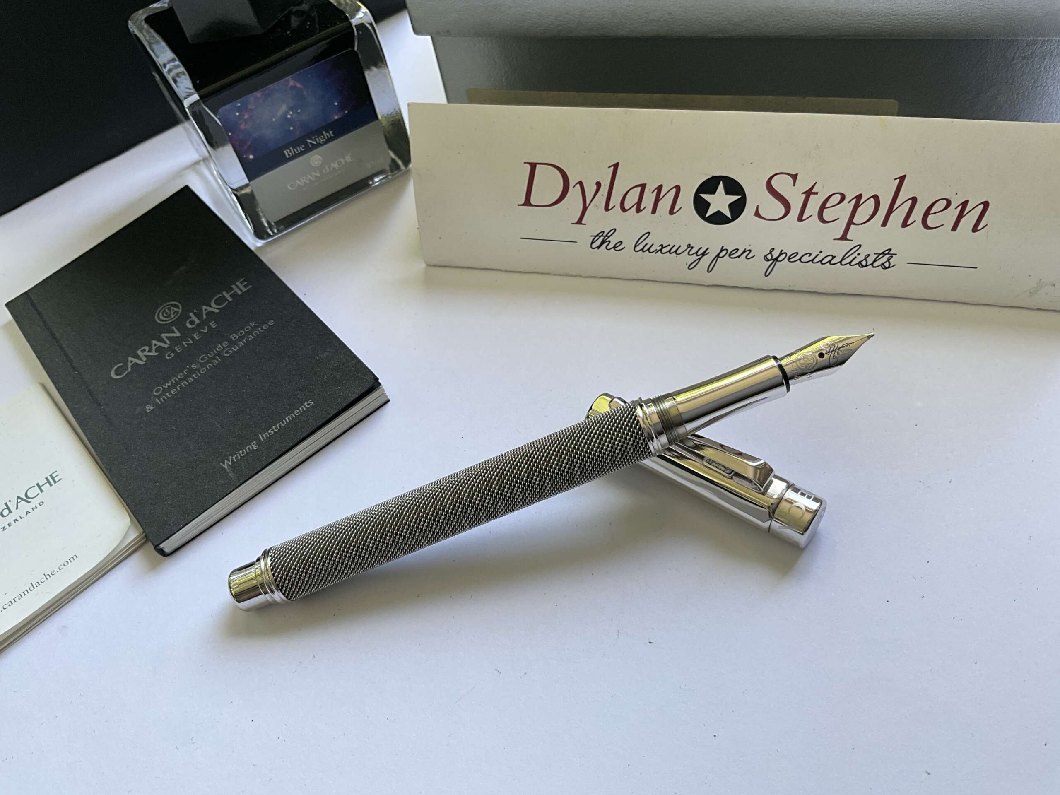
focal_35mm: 29
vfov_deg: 48.2
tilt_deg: -53.8
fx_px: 888
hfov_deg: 61.7
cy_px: 398
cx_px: 530
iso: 40
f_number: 1.8
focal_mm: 3
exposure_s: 1/122
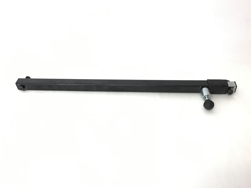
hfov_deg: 58.4
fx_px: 225
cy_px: 94
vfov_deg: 45.4
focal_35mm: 31
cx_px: 126
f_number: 2.4
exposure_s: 1/30
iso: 25
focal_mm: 3.3
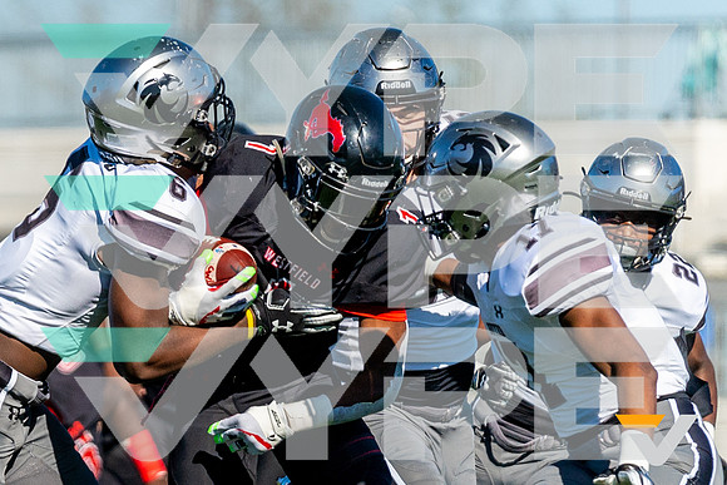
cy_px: 358
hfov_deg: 3.4
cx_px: -63
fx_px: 12153
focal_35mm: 602
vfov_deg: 2.3
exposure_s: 1/3200
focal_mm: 200
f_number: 2.8
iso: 400
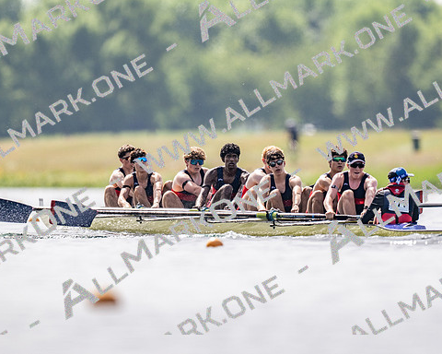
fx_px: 13356
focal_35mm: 1021
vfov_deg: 1.5
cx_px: 249
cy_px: 177
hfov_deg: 1.9
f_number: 4
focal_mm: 600
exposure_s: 1/2500
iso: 140
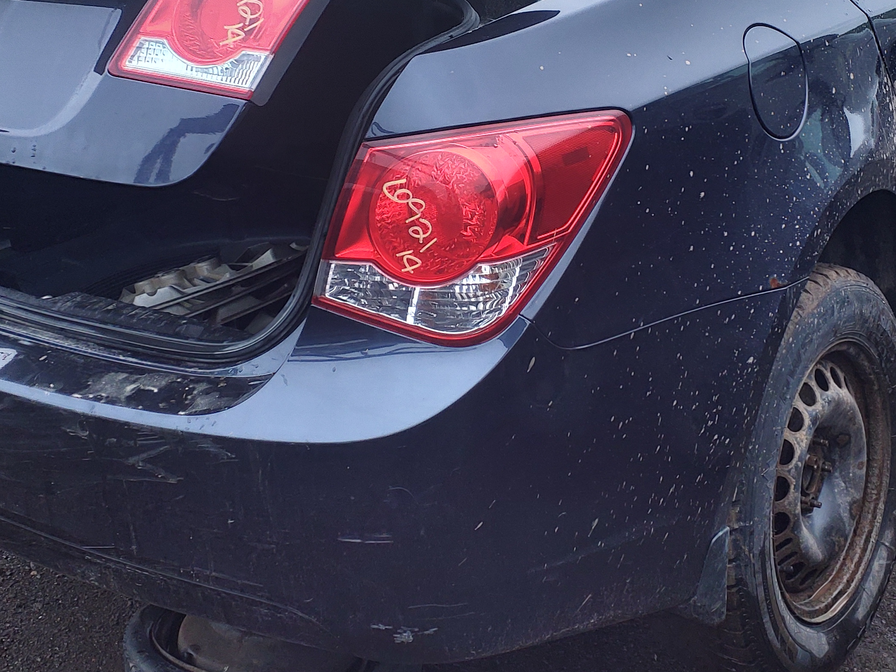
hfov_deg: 37.4
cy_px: 149
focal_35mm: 51
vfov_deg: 28.1
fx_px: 1320
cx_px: 510
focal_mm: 3.58
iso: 64
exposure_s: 1/120
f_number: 1.9
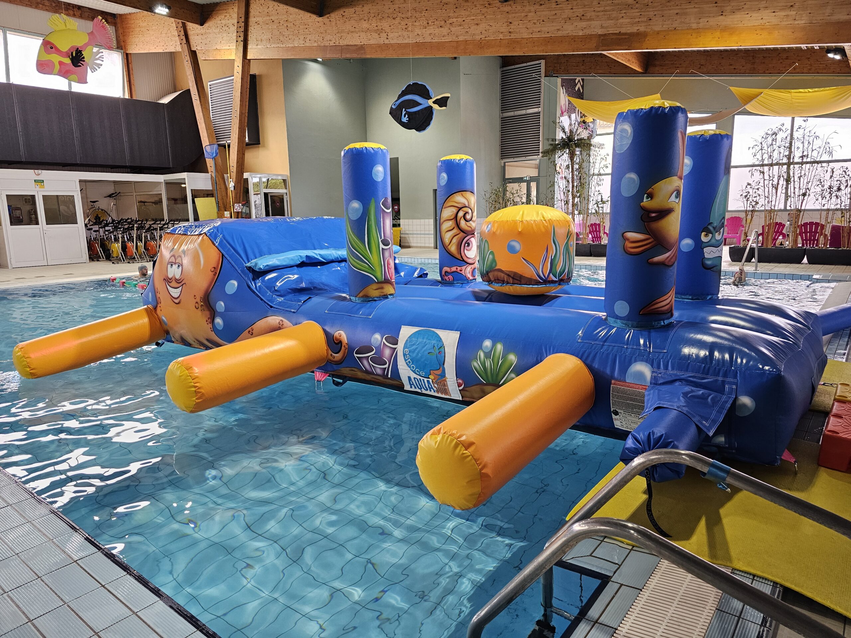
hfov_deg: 73.9
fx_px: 565
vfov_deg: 58.9
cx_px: 426
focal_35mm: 23
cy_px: 319
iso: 125
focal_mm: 6.3
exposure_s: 1/120
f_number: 1.7
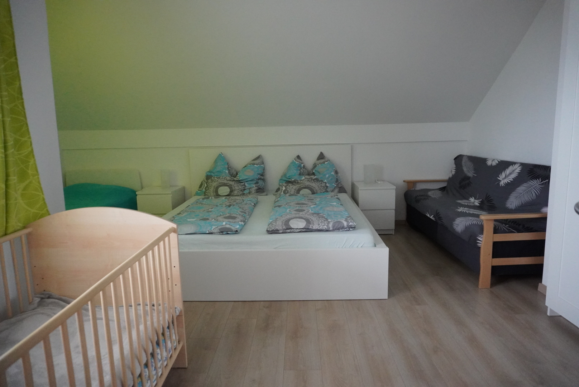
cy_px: 194
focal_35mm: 24
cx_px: 290
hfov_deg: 73.7
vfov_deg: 53.2
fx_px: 386
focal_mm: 16
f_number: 3.5
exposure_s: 1/160
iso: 5000
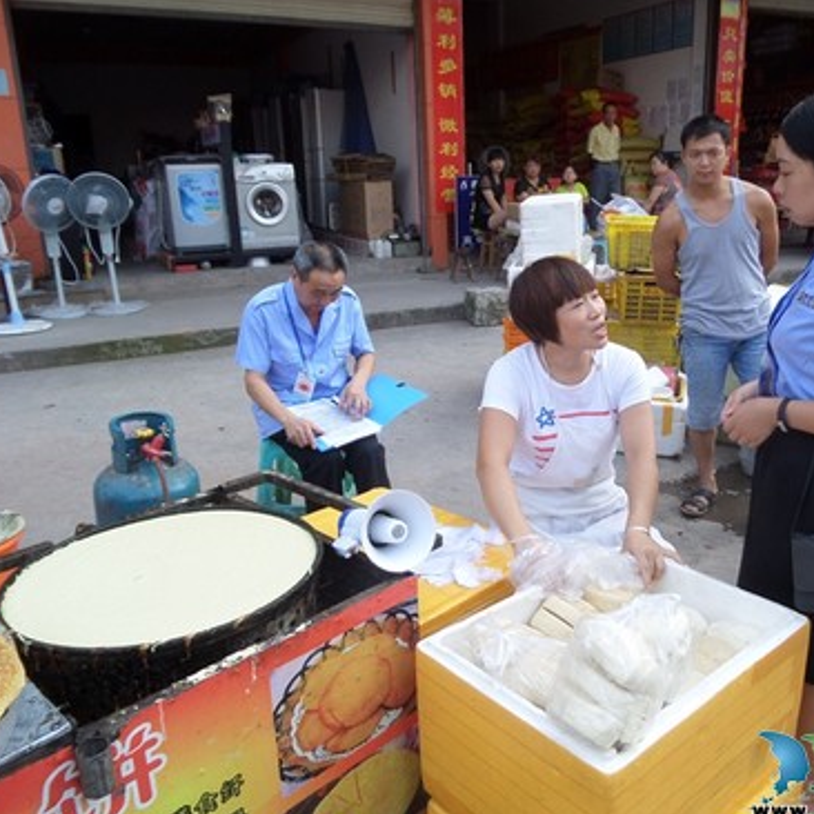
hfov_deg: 55.2
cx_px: 489
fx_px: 772
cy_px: 415
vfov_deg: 55.6
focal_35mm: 29
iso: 80
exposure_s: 1/180
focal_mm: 4
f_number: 3.2
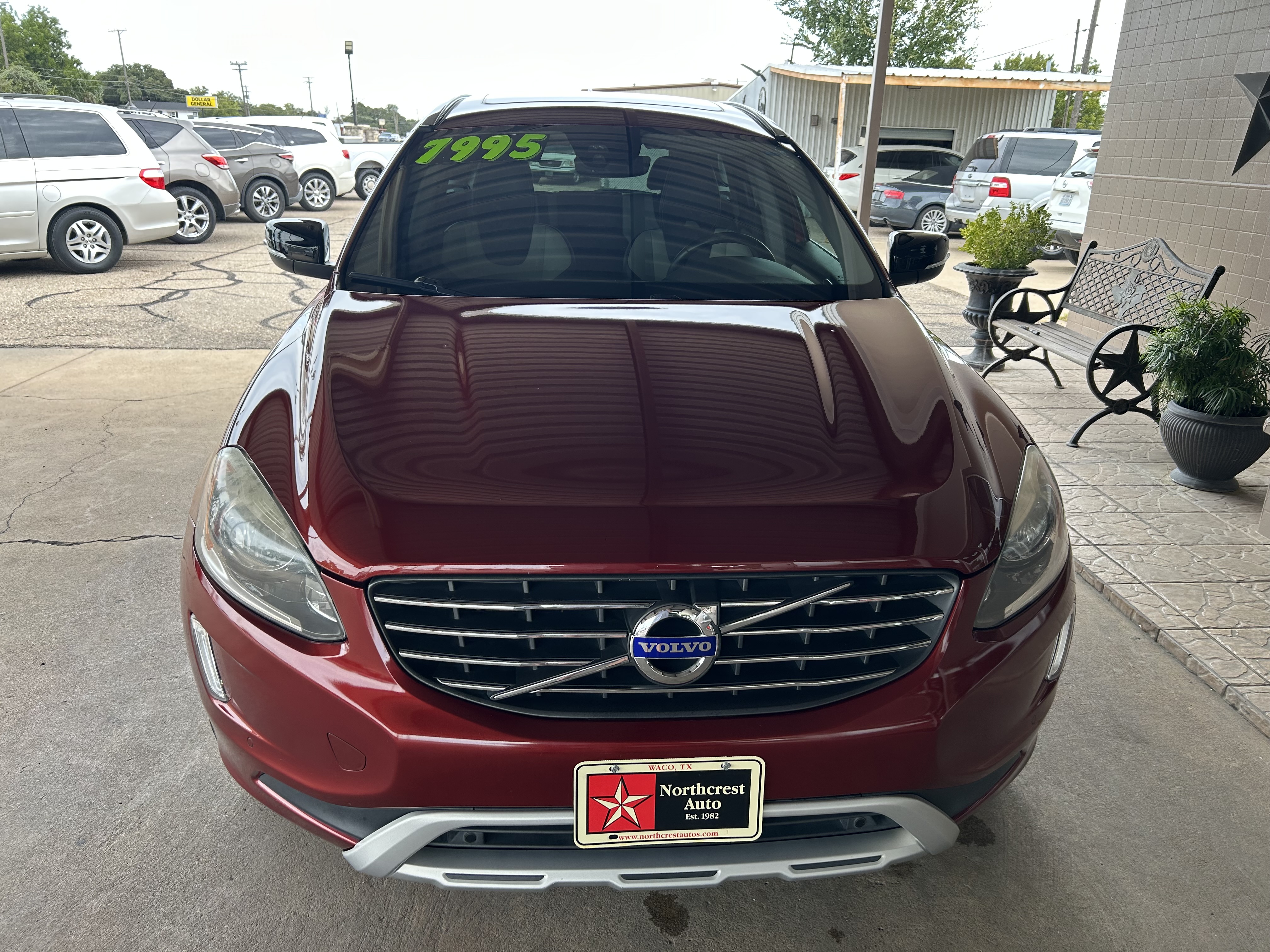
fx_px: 954
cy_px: 476
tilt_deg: -19.8
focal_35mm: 26
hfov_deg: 67.3
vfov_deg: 53.1
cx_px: 635
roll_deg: -2.8
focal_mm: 5.7
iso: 40
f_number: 1.5
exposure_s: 1/237
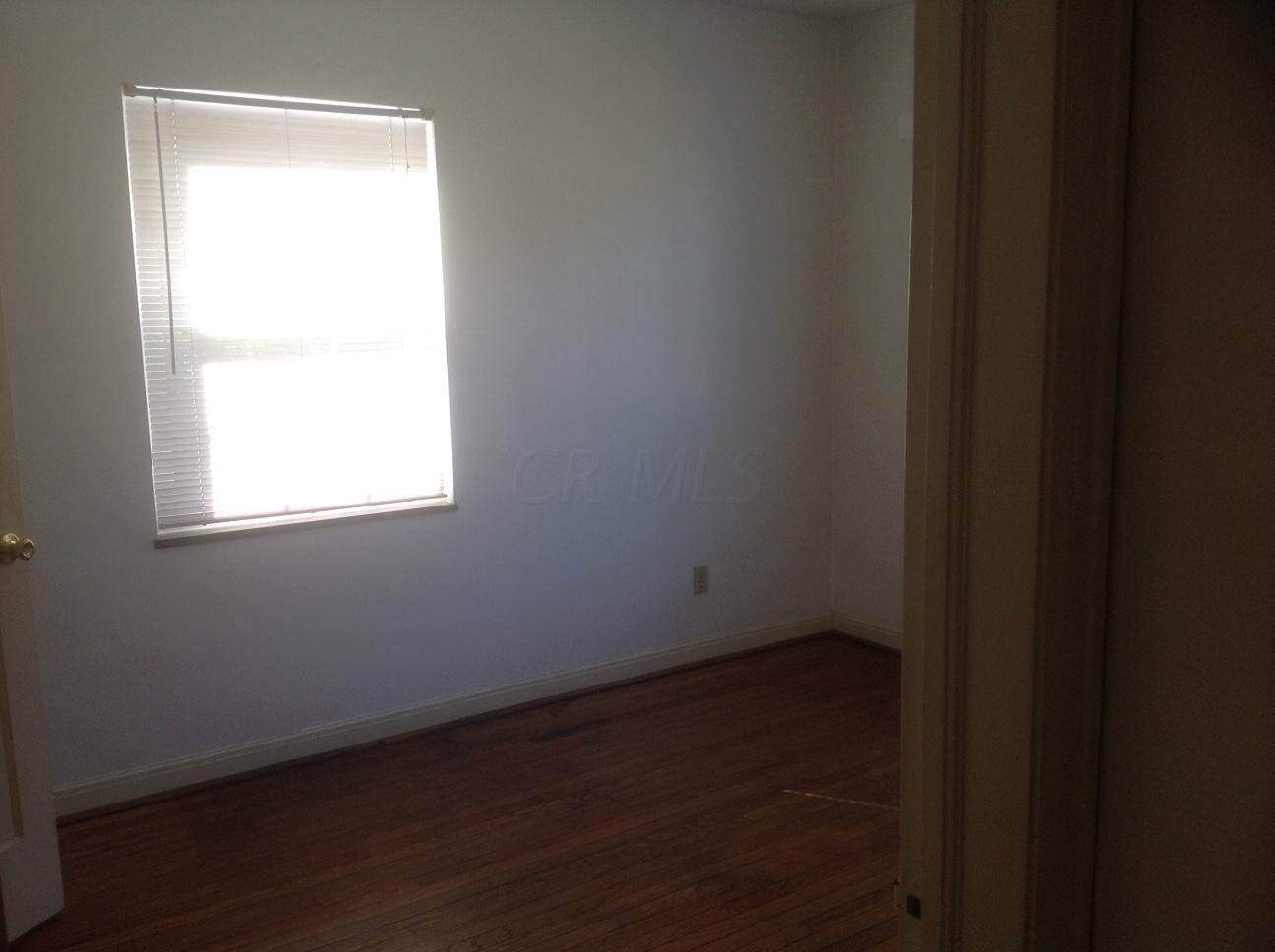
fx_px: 1287
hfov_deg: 52.7
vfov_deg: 40.6
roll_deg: +1.0
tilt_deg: -5.6
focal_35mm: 35
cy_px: 476
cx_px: 638
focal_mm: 4.28
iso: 64
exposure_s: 1/120
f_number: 2.4
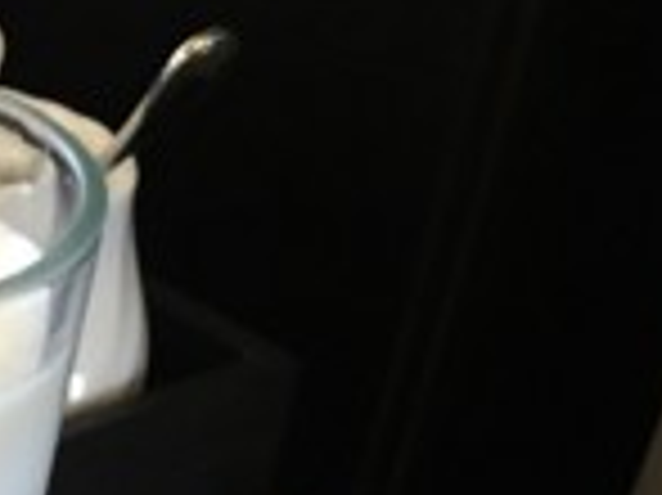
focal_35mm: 89
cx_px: -293
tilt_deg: -39.5
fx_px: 1701
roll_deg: -0.3
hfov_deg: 19.5
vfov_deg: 15.4
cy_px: 734
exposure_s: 1/4
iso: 50
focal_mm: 4.15
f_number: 2.2
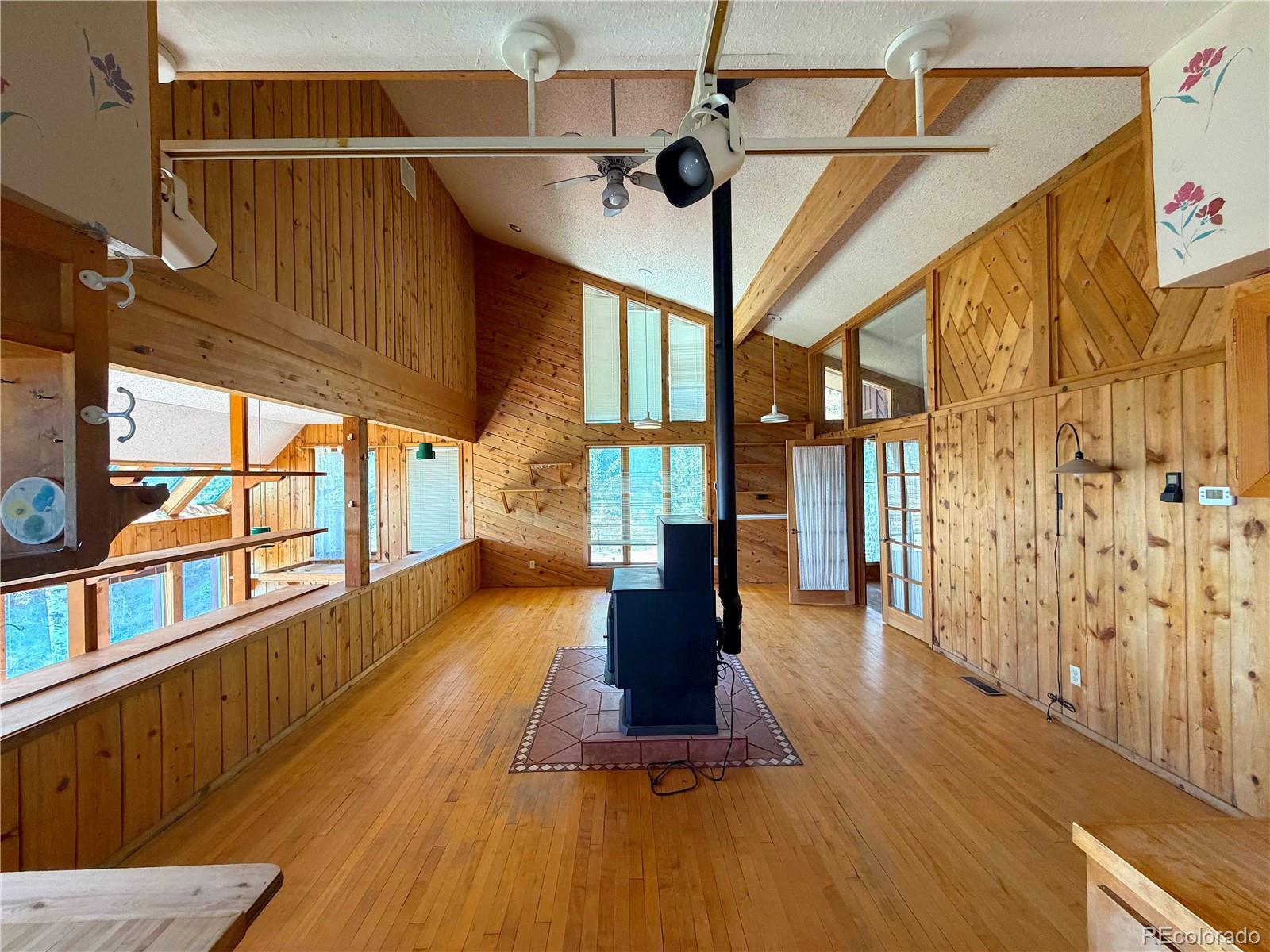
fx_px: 514
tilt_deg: +0.4
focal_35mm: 14
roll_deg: +1.0
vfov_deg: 85.7
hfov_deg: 102.1
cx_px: 635
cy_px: 476
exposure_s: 1/91
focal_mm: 2.22
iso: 320
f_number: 2.2
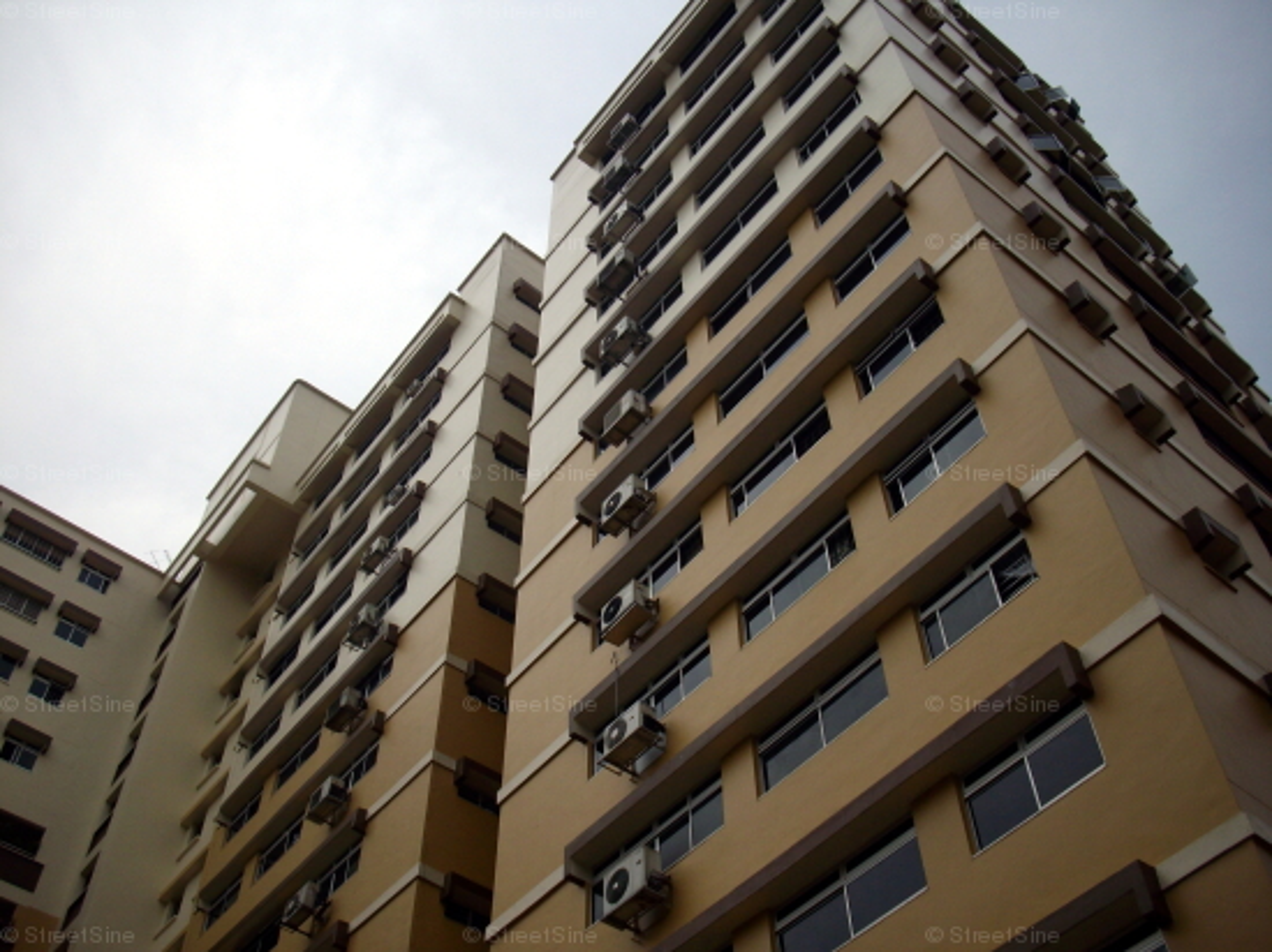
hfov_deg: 50.2
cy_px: 476
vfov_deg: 38.6
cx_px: 636
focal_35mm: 37
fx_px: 1359
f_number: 5.6
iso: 80
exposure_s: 1/800
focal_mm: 6.2
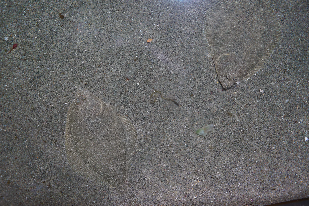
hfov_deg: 30.5
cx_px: 154
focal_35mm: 66
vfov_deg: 20.6
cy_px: 103
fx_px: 567
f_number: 4
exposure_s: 1/160
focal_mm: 66
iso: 2000
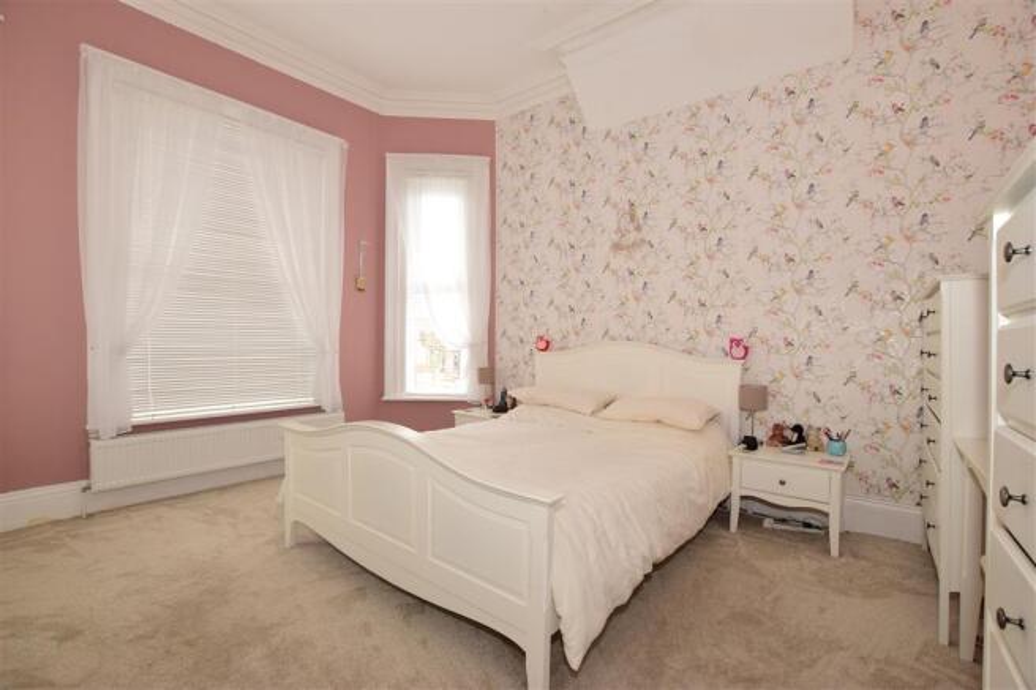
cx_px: 518
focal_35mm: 15
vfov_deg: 77.3
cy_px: 345
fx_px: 432
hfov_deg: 100.4
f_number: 6.3
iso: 640
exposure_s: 1/50
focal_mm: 10
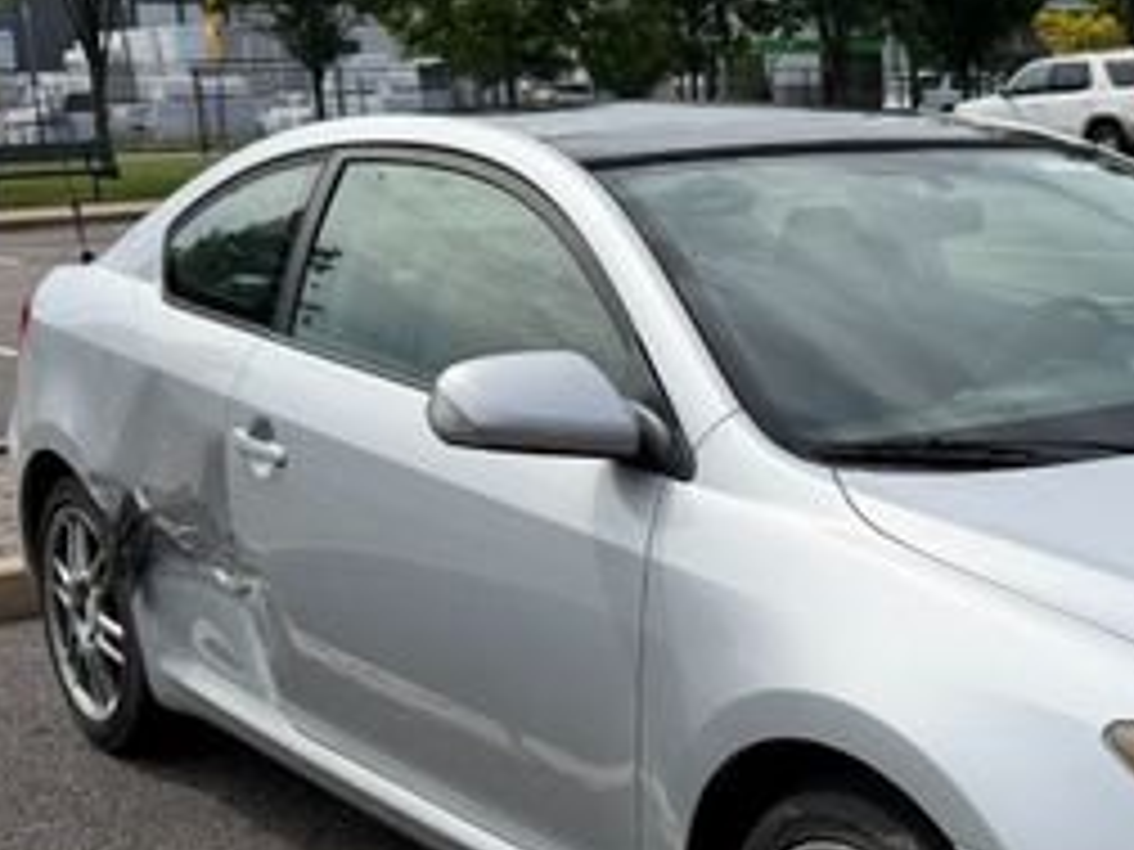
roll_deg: +1.6
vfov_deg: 24.0
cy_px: 540
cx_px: 1026
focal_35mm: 61
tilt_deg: -12.9
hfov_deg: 30.3
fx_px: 1998
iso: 80
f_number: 1.78
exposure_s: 1/5319
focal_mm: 6.76
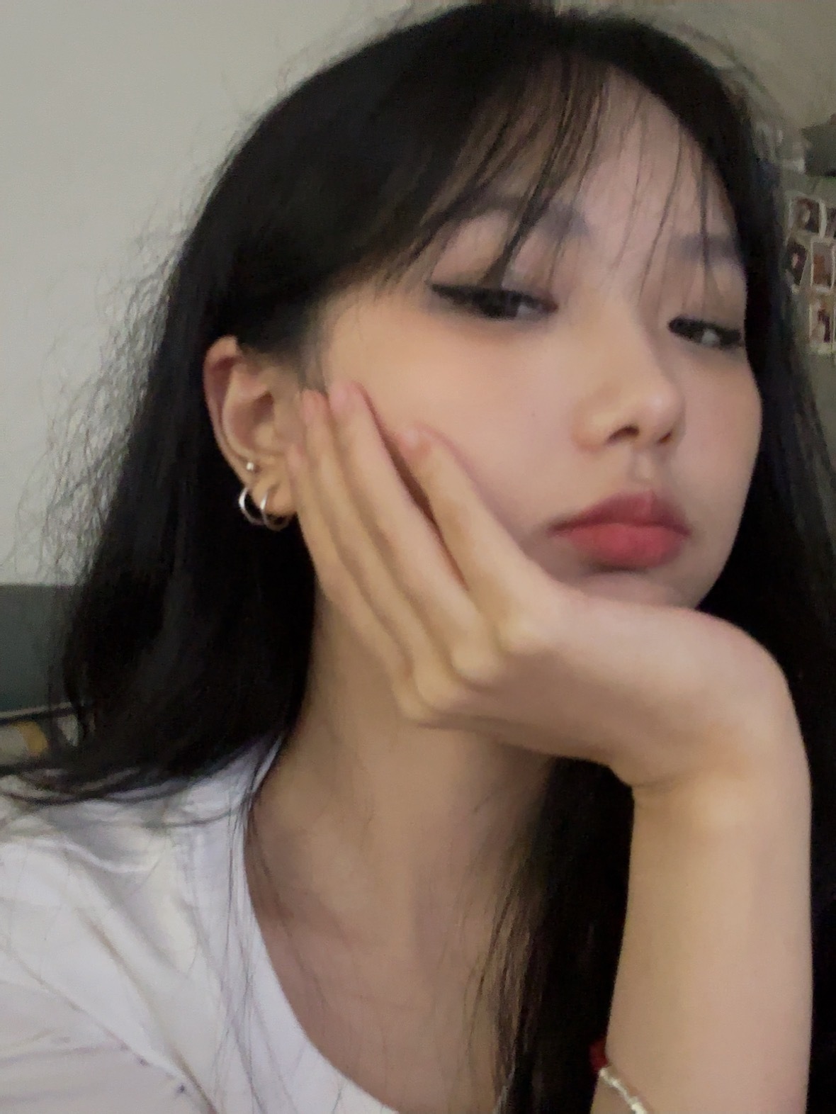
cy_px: 557
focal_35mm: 40
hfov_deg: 36.0
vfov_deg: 46.8
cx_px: 418
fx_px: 1287
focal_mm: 2.69
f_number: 1.9
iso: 500
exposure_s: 1/30
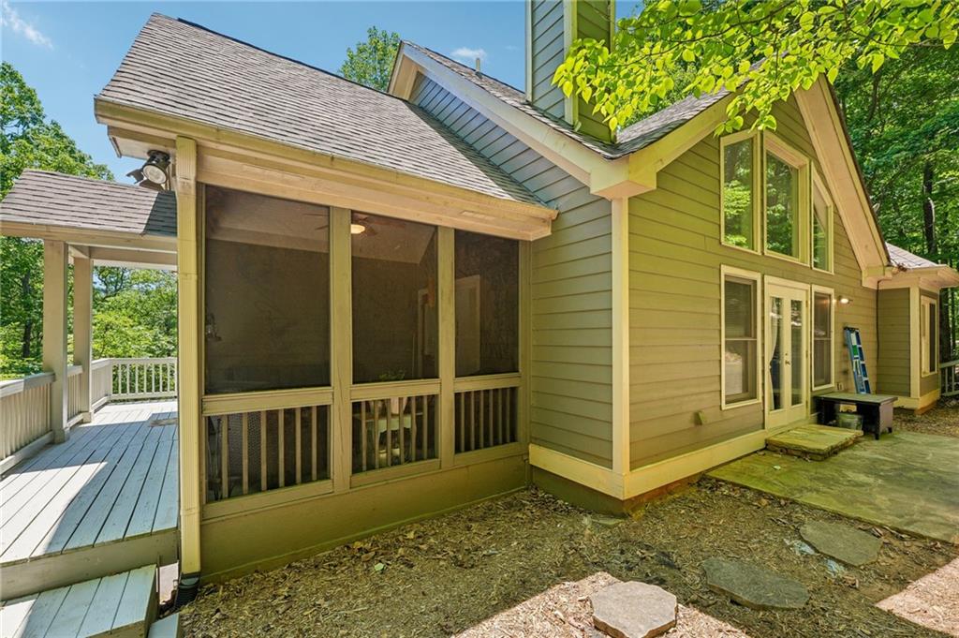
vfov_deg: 78.7
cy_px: 319
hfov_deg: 102.0
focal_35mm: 15
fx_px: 389
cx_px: 480
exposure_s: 1/80
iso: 100
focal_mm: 14.6
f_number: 8
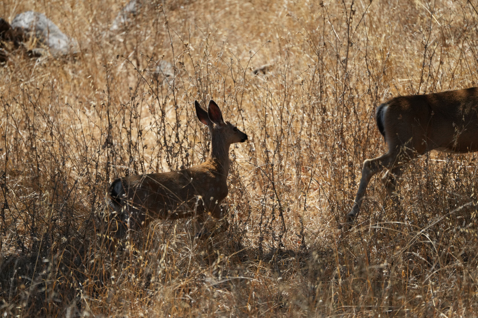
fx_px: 5311
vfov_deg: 3.4
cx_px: 239
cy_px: 159
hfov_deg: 5.2
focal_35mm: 400
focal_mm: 400
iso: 1000
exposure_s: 1/2000
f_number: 6.3
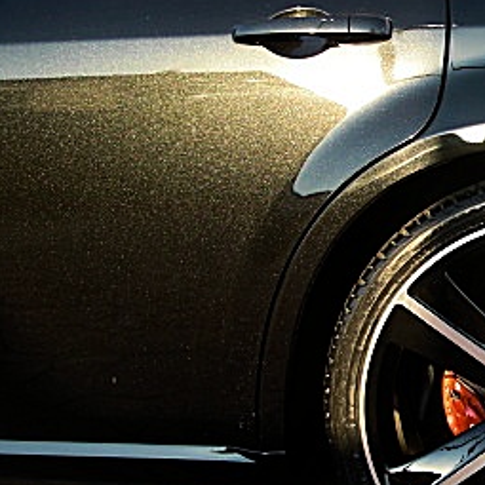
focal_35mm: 80
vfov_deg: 21.6
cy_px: 207
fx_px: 1268
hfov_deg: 20.2
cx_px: 590
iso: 50
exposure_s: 1/160
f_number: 2.8
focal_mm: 6.3
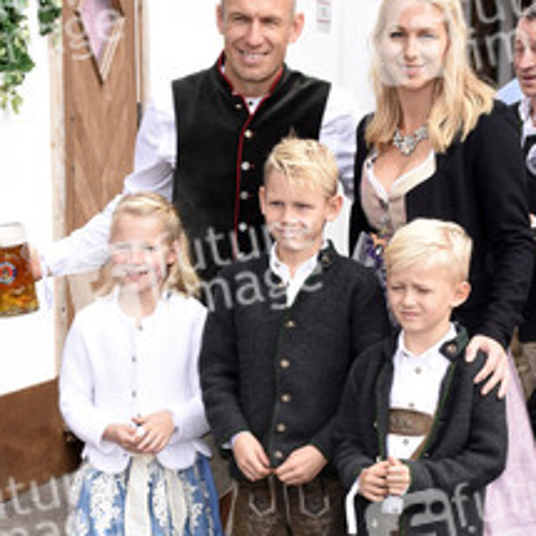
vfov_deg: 15.2
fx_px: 1997
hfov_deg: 15.3
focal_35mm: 114
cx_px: 267
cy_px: 401
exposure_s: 1/160
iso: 320
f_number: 8
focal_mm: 48
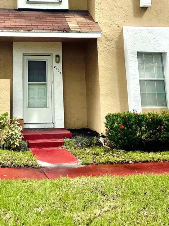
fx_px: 312
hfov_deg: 29.3
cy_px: 12
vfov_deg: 36.5
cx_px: 23
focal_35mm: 48
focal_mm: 5.1
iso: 32
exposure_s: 1/5128
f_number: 1.6
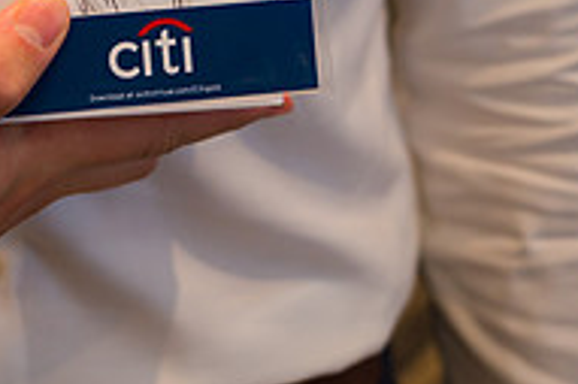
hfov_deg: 19.6
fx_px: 1652
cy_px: -181
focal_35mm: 103
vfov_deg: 12.6
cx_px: 97
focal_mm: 34
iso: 400
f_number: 3.2
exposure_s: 1/200
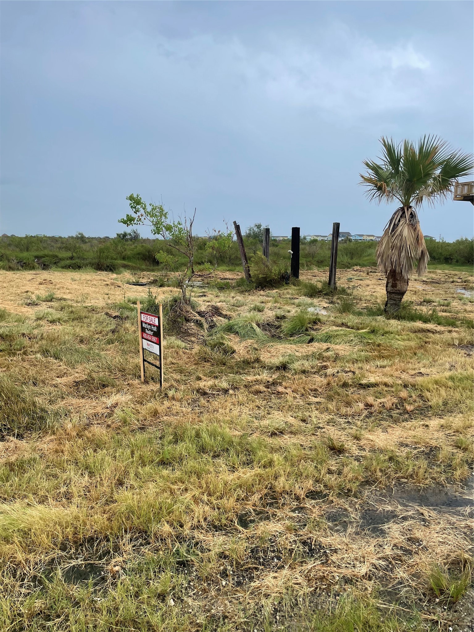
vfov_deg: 67.3
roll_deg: +0.2
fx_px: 475
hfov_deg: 53.1
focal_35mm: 26
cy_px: 316
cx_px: 237
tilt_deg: -9.2
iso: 32
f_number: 1.6
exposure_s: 1/1159
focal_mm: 4.2
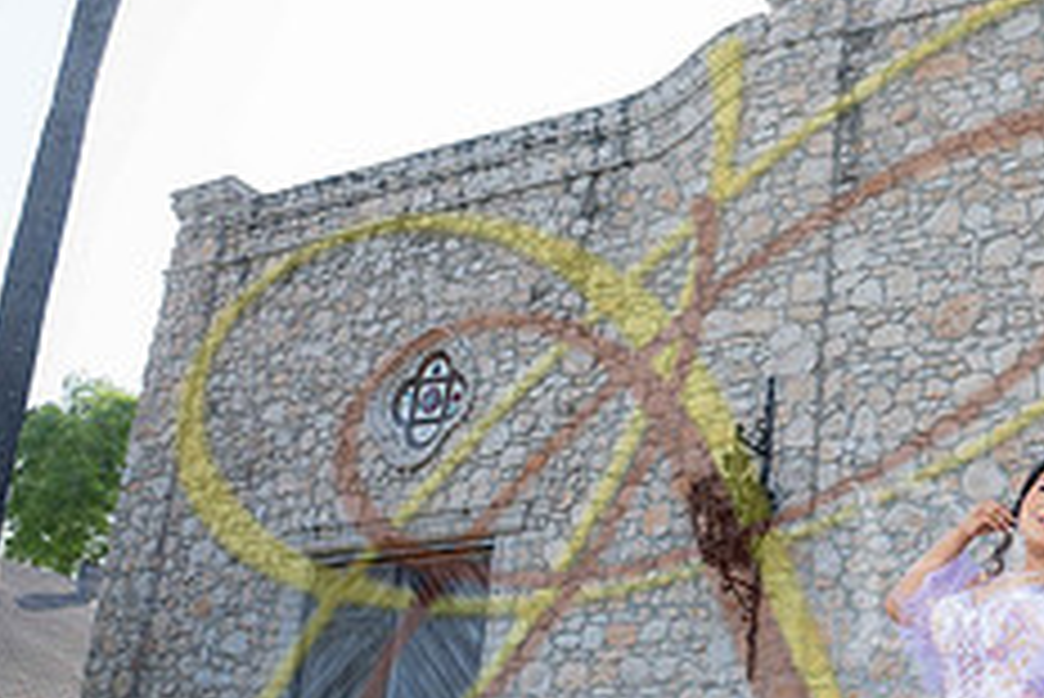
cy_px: 471
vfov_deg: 26.9
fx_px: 1451
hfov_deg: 35.8
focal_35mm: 50
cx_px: 1040
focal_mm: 20
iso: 125
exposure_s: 1/800
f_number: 2.8
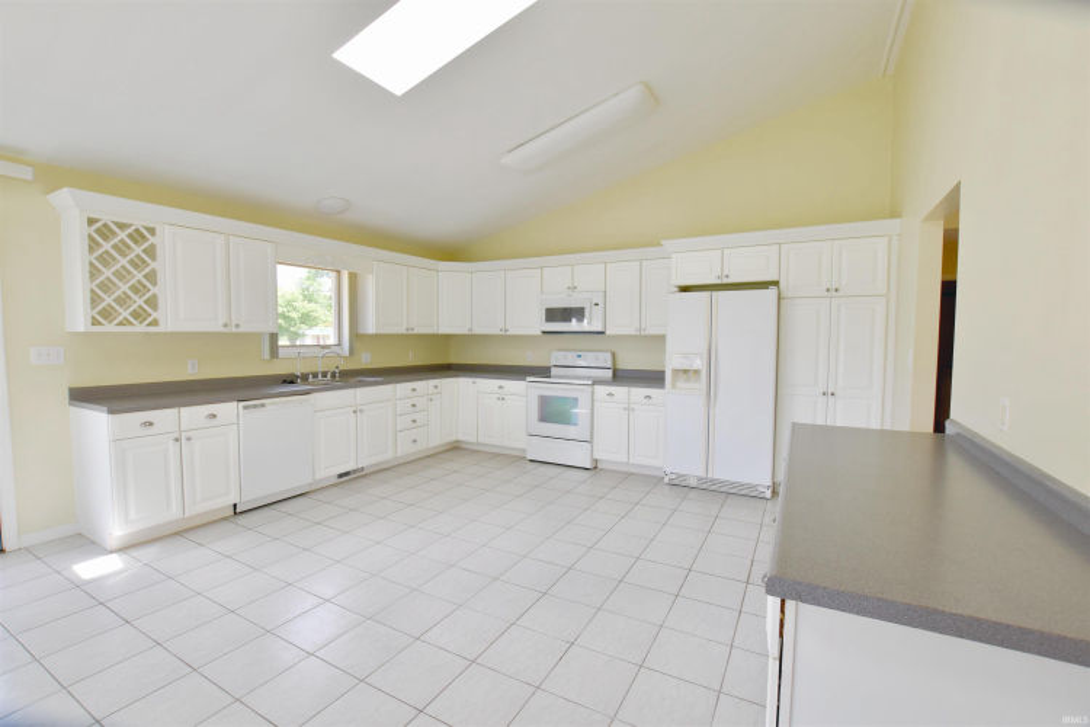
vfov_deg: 77.3
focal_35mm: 15
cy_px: 364
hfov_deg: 100.4
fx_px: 454
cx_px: 545
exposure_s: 1/100
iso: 400
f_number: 5.6
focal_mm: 10
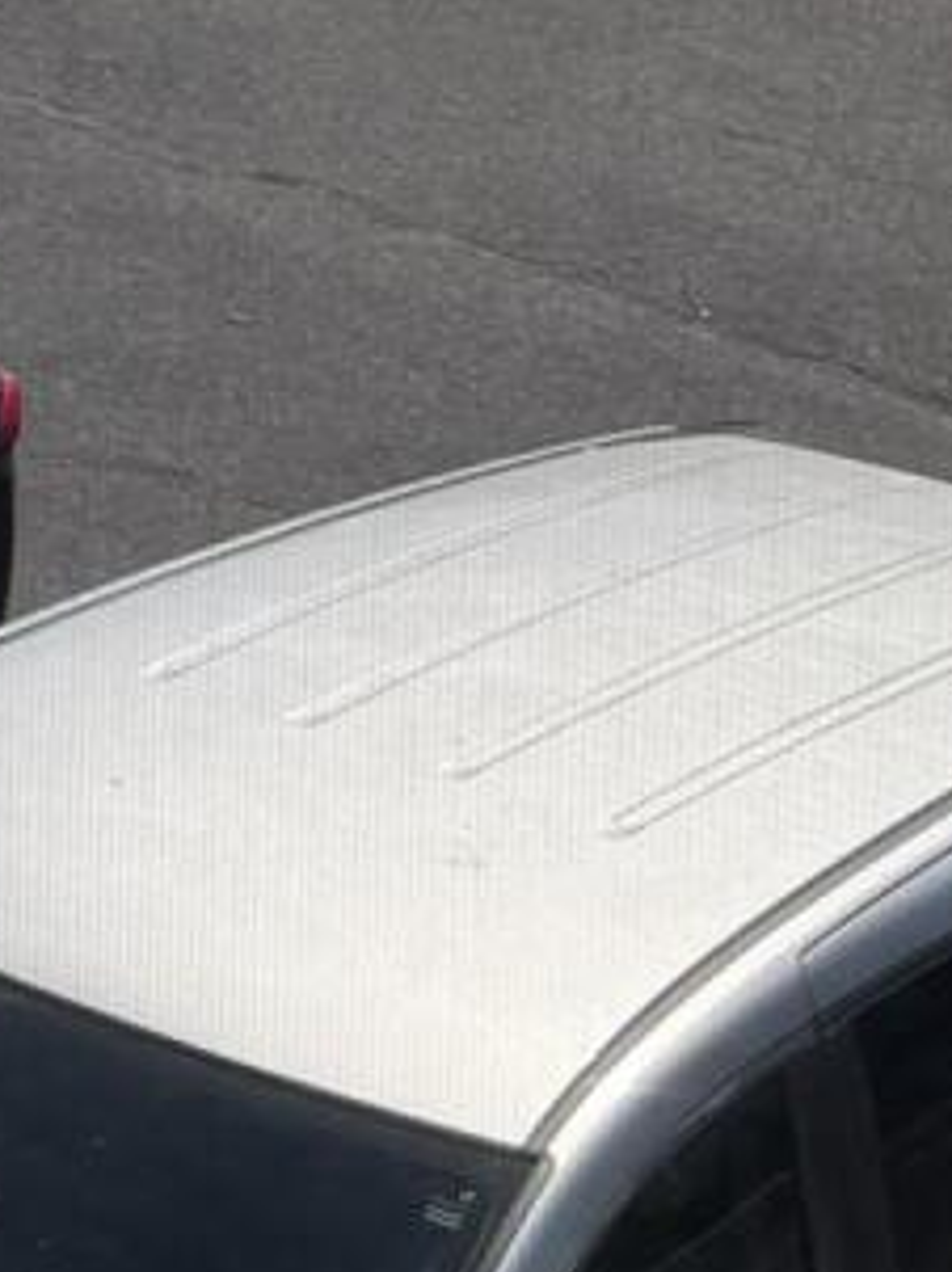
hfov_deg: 8.8
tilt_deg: -5.5
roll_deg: -0.7
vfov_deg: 11.5
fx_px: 5839
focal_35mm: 159
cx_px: -948
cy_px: -1091
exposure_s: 1/7353
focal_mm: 6.76
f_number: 1.78
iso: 80
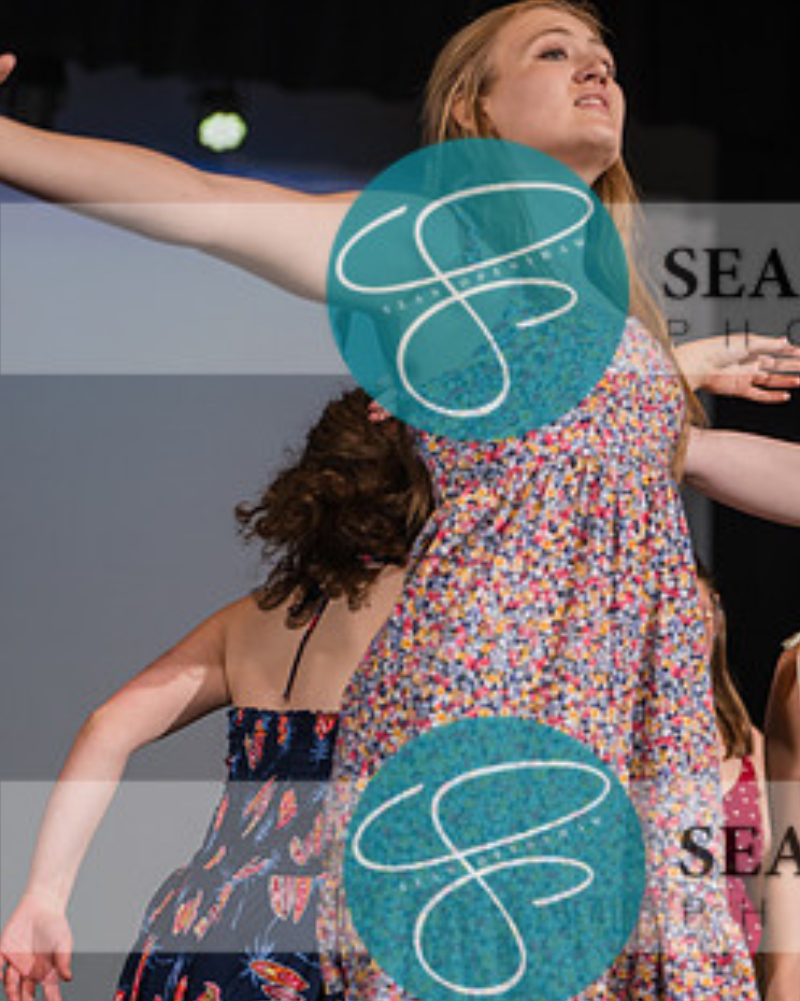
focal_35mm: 123
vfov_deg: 15.6
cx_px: 832
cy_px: 538
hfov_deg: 12.4
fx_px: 3640
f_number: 2.8
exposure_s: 1/500
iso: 500
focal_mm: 70
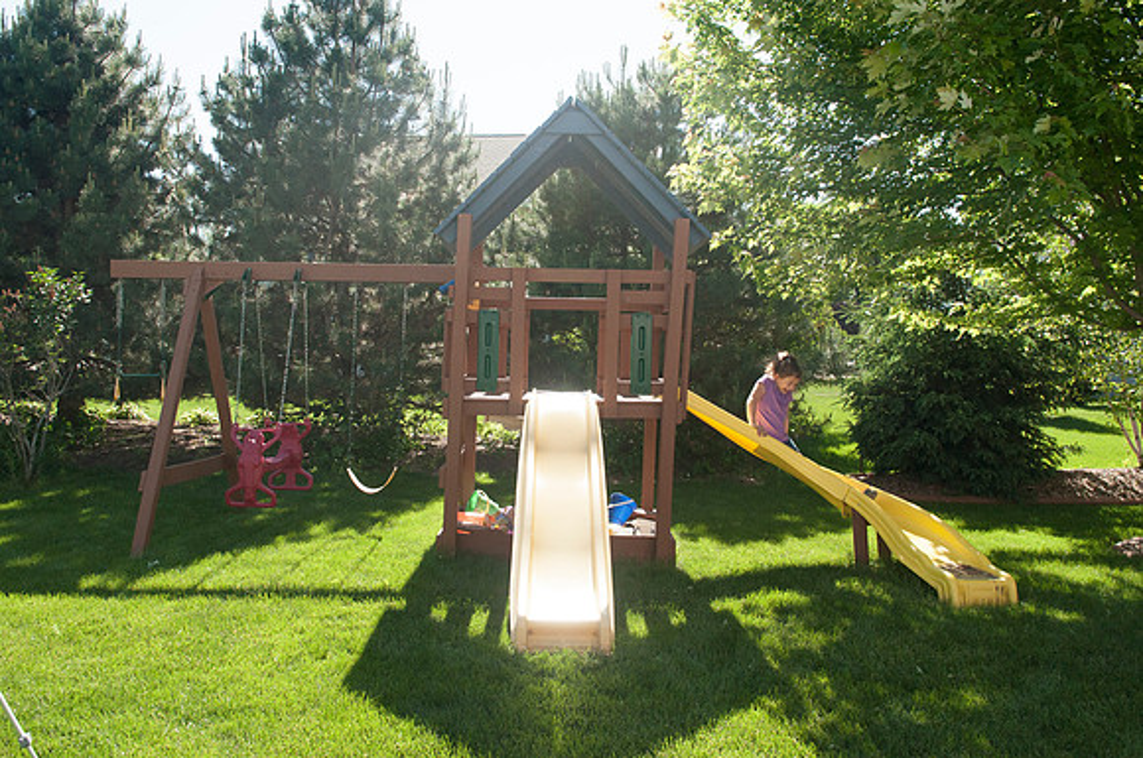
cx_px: 572
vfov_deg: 47.8
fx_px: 856
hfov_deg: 67.5
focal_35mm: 27
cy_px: 379
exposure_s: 1/2000
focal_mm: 18
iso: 400
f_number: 5
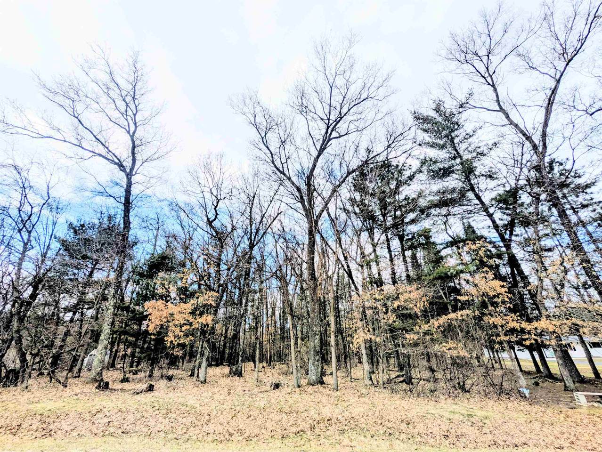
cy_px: 226
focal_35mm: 14
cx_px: 301
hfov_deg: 102.0
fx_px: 244
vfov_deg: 85.7
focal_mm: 1.83
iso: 52
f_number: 2.2
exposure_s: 1/1553
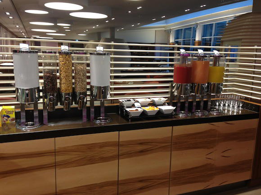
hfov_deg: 55.4
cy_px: 98
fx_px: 249
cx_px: 130
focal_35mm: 33
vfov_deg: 42.9
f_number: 2.4
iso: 50
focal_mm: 4.13
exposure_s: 1/24
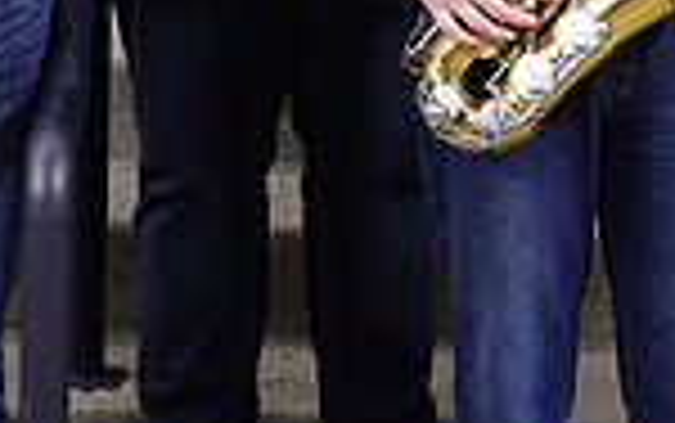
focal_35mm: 213
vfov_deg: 6.0
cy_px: -367
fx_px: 3921
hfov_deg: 9.8
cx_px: 266
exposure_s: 1/200
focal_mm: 54
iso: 100
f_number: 7.1
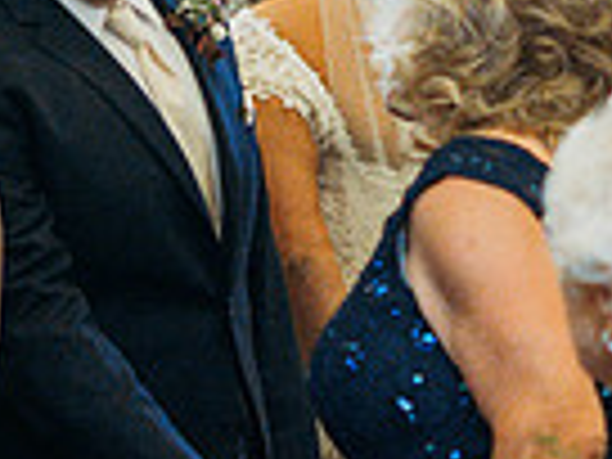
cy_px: -101
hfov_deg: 9.2
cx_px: 279
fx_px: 3819
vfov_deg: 6.8
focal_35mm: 216
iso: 500
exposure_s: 1/640
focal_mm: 35
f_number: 1.8
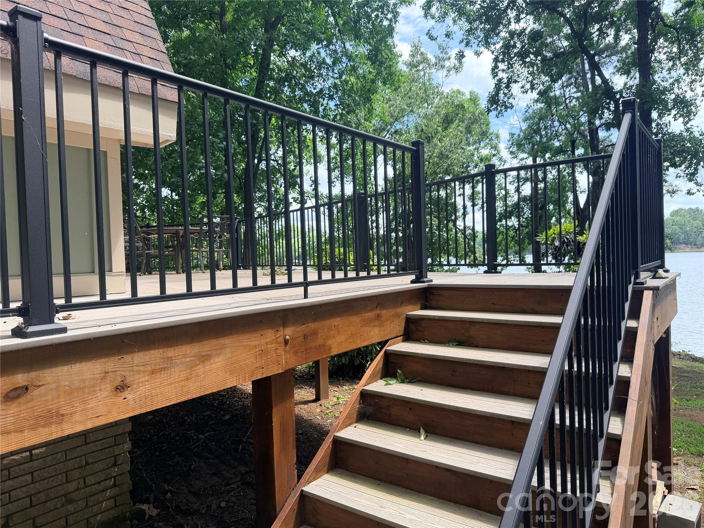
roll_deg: +0.5
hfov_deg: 71.6
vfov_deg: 56.8
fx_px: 488
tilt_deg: -0.6
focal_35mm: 24
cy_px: 264
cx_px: 352
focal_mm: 6.76
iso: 100
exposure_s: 1/1337
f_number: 1.78
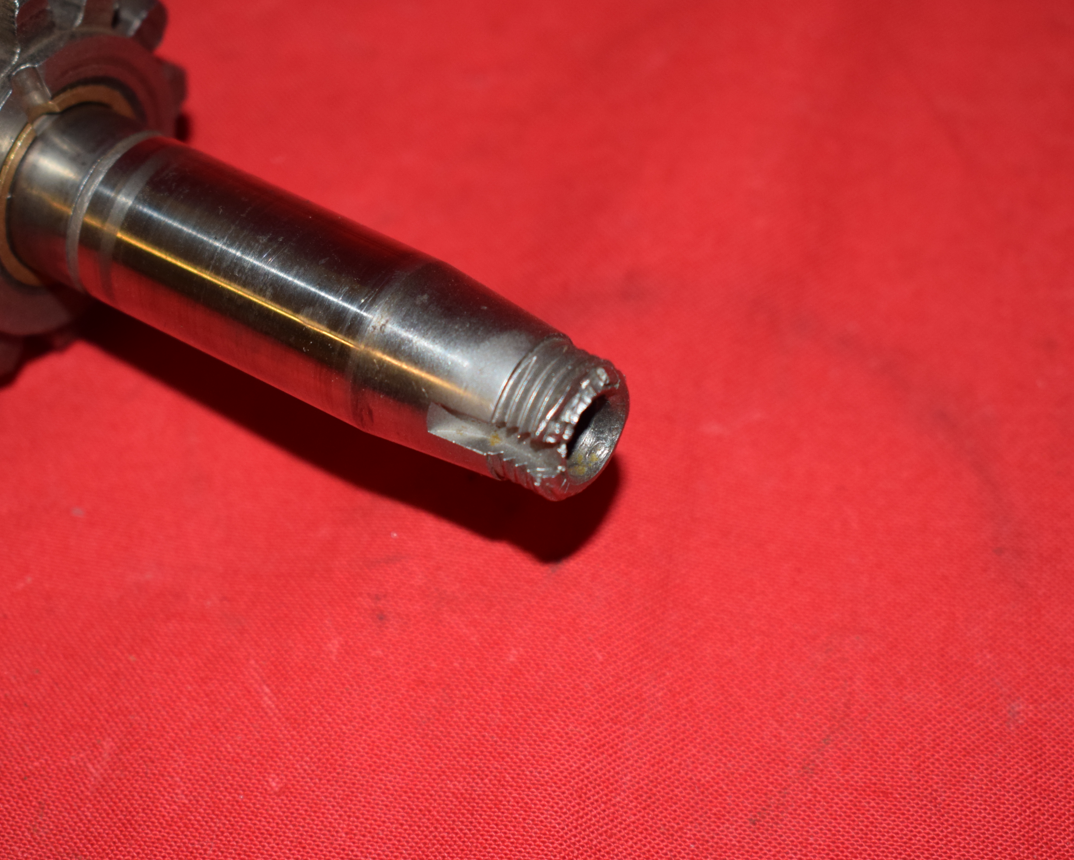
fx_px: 2607
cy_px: 428
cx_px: 510
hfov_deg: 23.3
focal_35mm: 82
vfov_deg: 18.7
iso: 640
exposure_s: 1/160
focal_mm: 48
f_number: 5.3
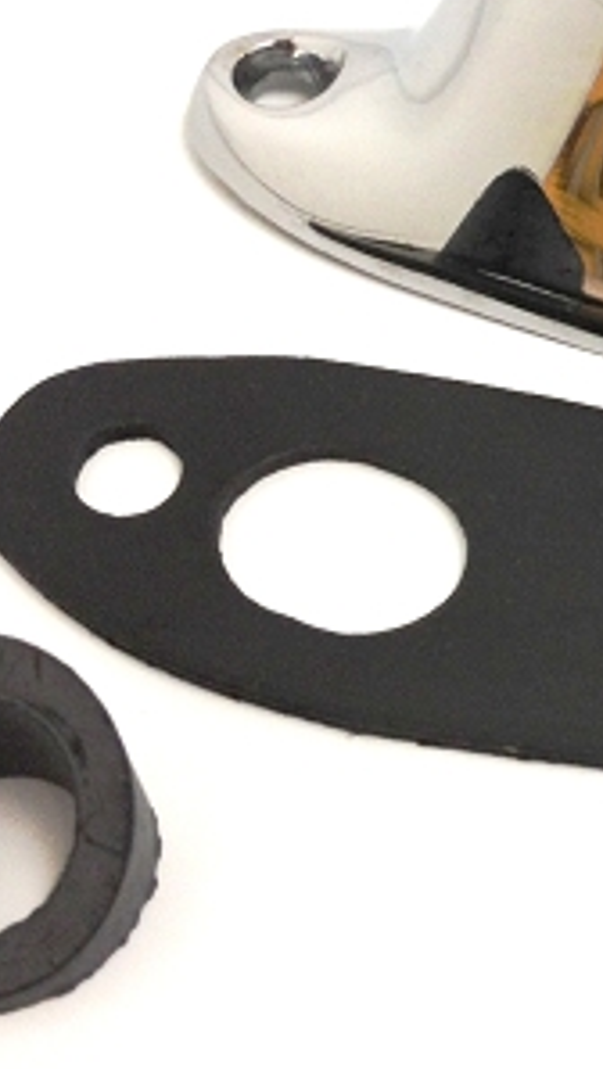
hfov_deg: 12.2
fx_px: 2724
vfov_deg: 22.2
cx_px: 815
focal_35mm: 96
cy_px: 405
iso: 64
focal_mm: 4.28
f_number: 2.4
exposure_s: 1/20
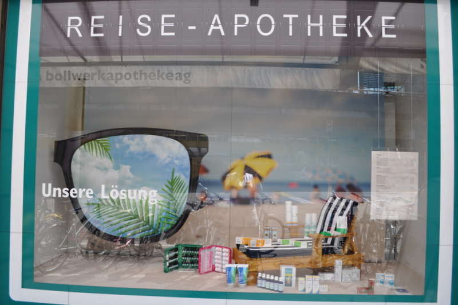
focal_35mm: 27
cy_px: 152
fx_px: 343
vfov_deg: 47.9
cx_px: 229
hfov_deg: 67.4
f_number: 6.3
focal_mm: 18
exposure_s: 1/160
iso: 200
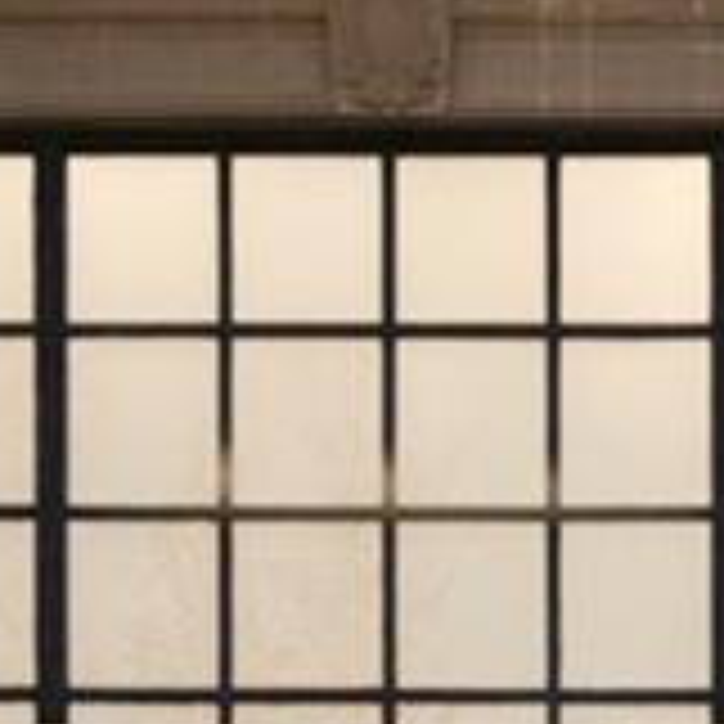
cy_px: 585
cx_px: 418
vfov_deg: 5.9
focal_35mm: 295
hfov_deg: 5.9
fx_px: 6981
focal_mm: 35
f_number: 11
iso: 640
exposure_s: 1/200
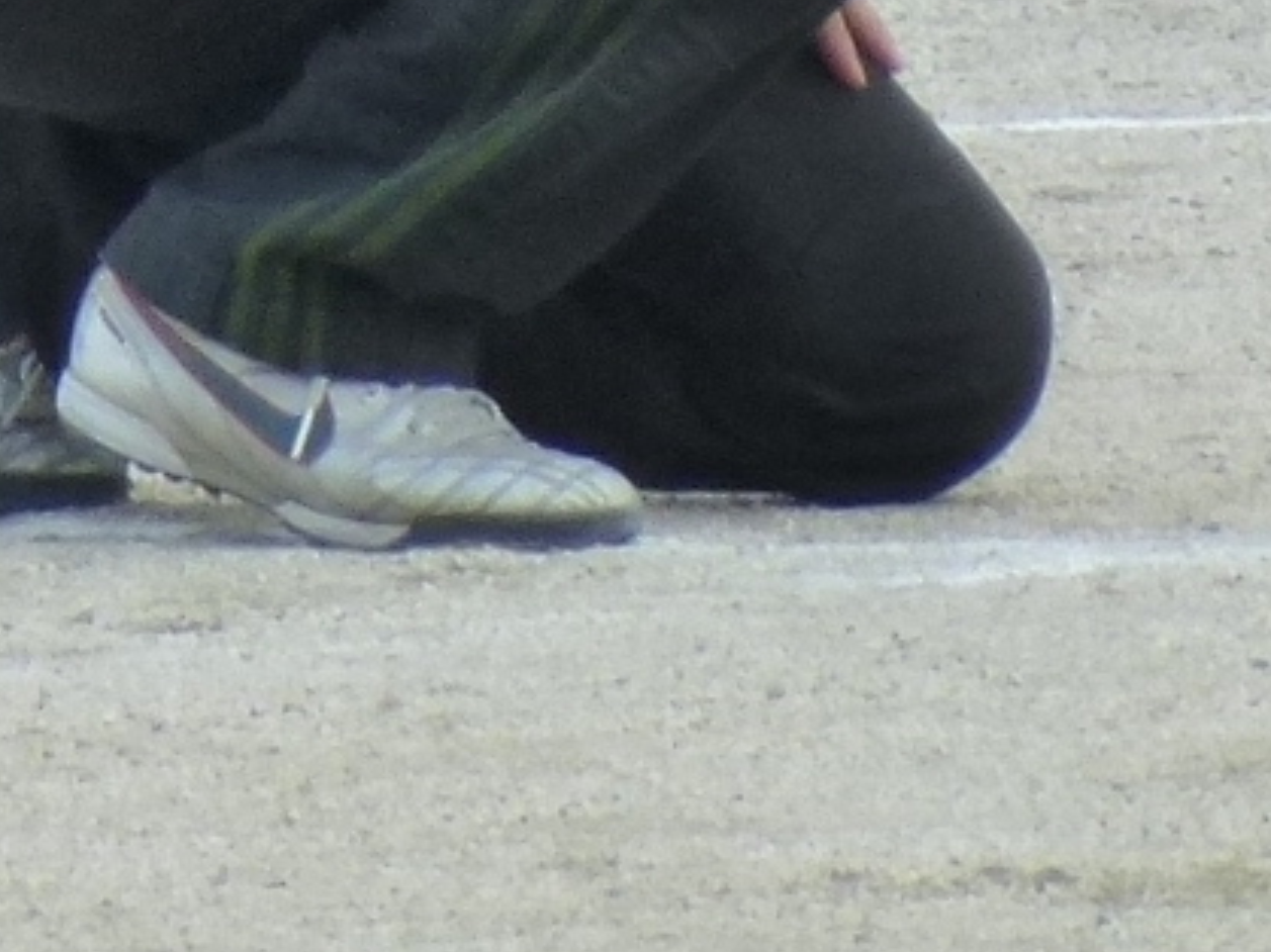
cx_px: -555
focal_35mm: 1741
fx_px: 63906
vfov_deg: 0.9
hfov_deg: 1.1
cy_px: -1601
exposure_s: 1/160
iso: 160
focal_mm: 51
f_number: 5.7
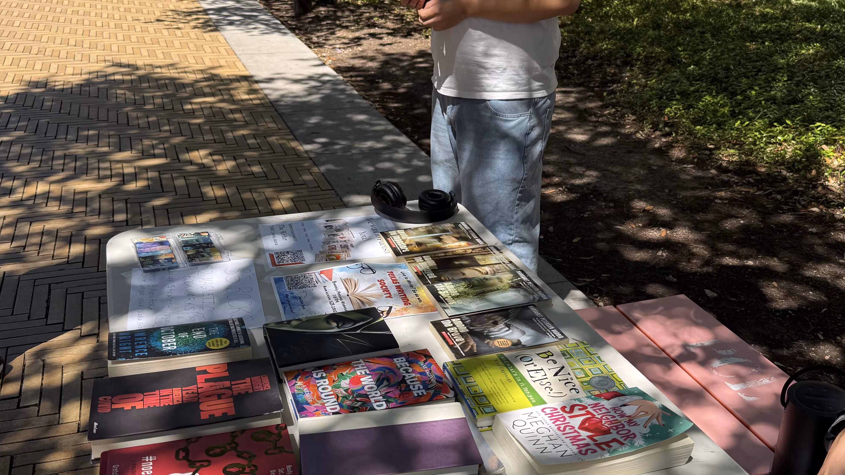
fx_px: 851
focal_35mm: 38
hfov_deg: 52.7
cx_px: 449
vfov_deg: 31.2
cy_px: 237
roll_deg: -2.6
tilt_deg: -21.6
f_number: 1.78
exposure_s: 1/1437
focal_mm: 6.76
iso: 80
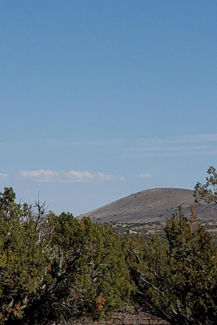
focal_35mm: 55
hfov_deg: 24.6
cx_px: 118
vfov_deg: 36.2
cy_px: 160
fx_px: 497
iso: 50
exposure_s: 1/1869
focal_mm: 6
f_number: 2.4
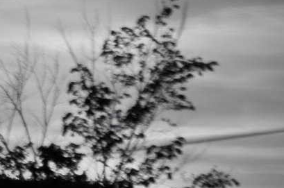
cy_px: -156
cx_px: -268
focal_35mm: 1175
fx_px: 9251
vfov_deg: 1.2
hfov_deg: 1.8
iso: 200
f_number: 8
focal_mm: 200
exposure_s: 1/1000
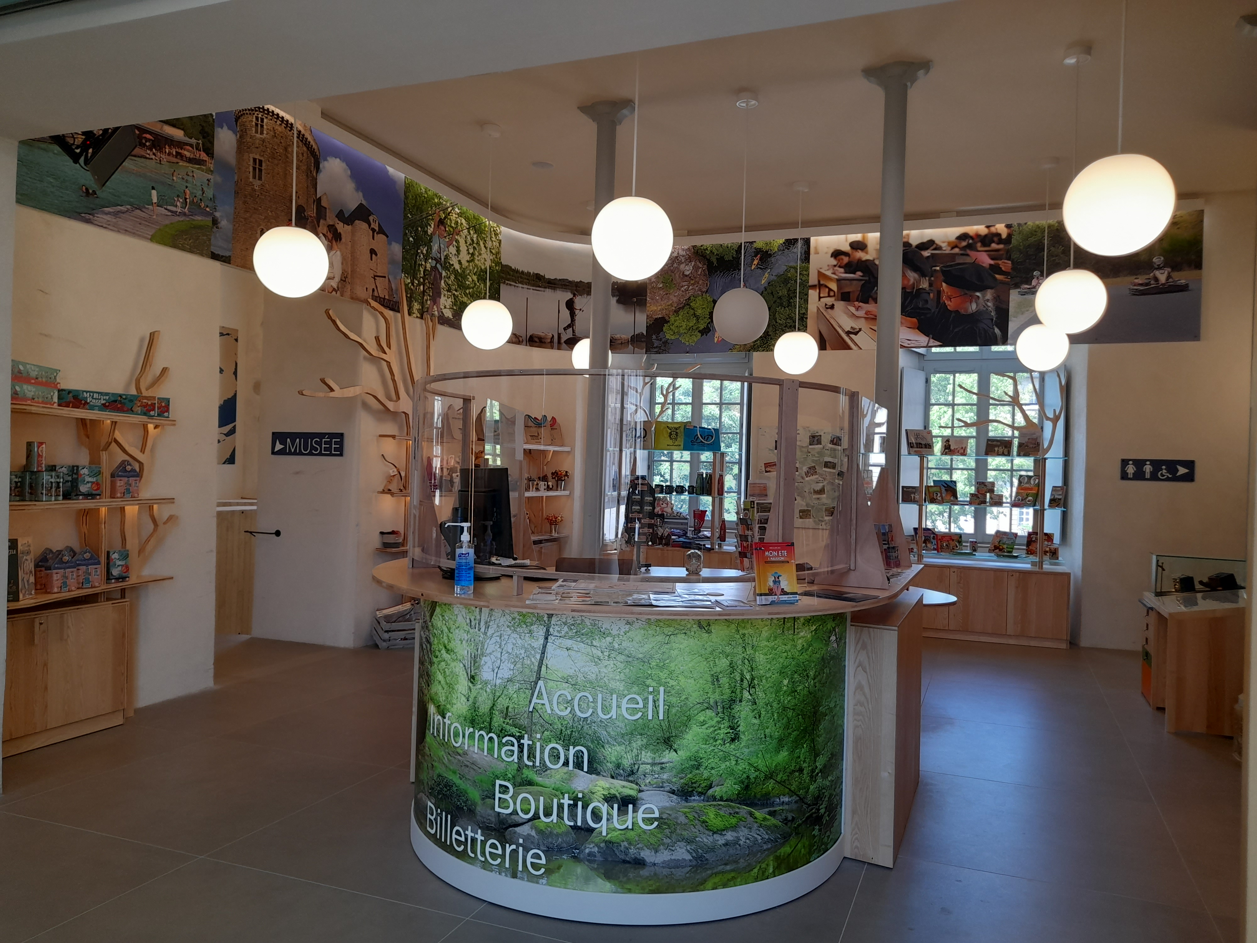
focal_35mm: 25
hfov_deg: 69.4
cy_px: 472
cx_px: 628
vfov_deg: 54.9
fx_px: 908
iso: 50
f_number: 2
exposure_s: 1/60
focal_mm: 4.6
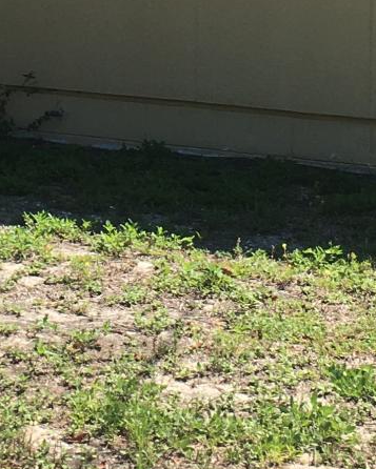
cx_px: 47
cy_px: -33
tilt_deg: -2.5
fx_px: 1766
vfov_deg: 14.8
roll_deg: -2.1
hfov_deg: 12.1
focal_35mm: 127
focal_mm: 4.15
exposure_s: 1/793
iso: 25
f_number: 2.2
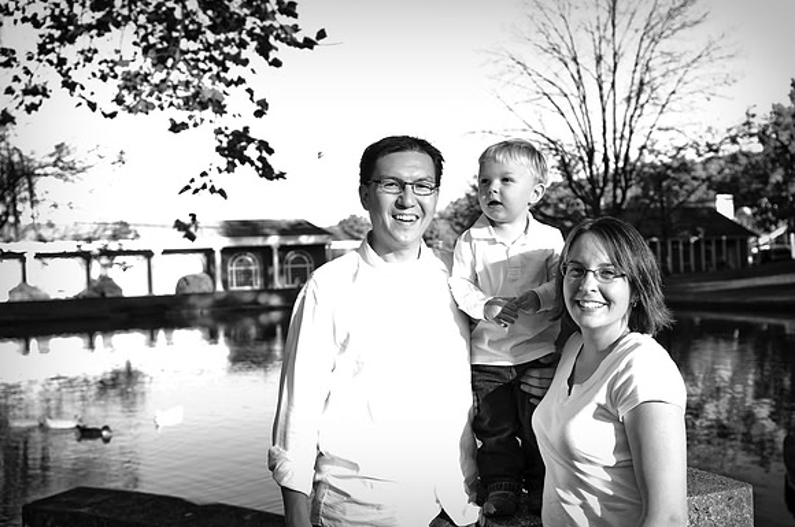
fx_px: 860
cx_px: 398
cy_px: 264
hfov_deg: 49.6
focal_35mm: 39
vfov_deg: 34.1
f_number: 2.8
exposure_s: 1/250
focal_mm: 26
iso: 160
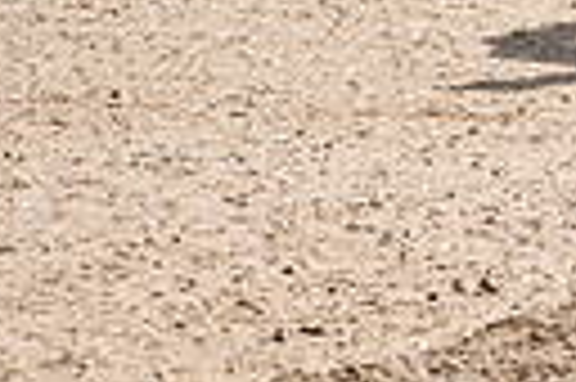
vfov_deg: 2.0
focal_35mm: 679
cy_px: -483
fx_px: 10850
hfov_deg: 3.0
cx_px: 873
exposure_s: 1/400
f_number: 5.6
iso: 100
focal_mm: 150
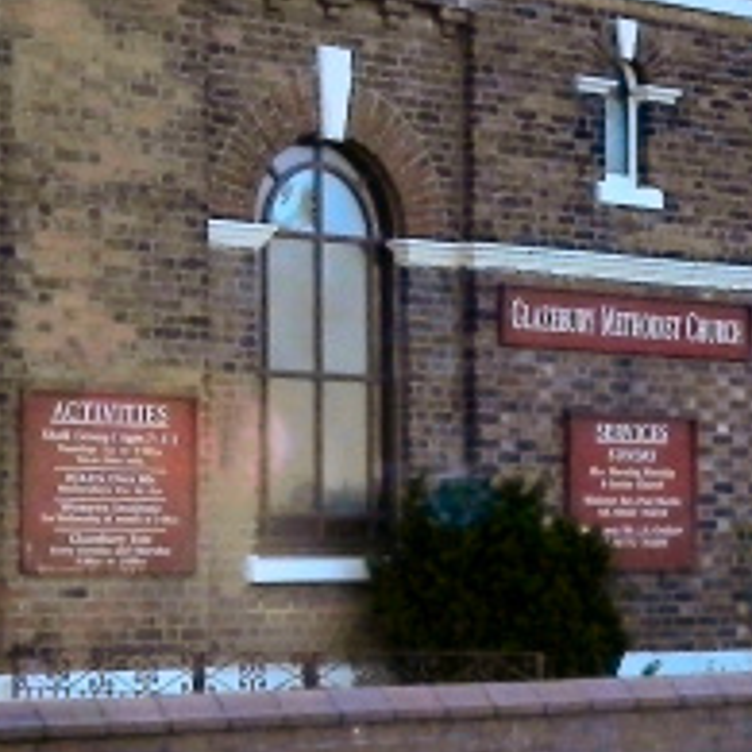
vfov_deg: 20.6
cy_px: 239
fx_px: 2065
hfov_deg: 20.5
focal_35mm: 84
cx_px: 224
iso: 160
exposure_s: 1/220
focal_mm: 5.2
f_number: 5
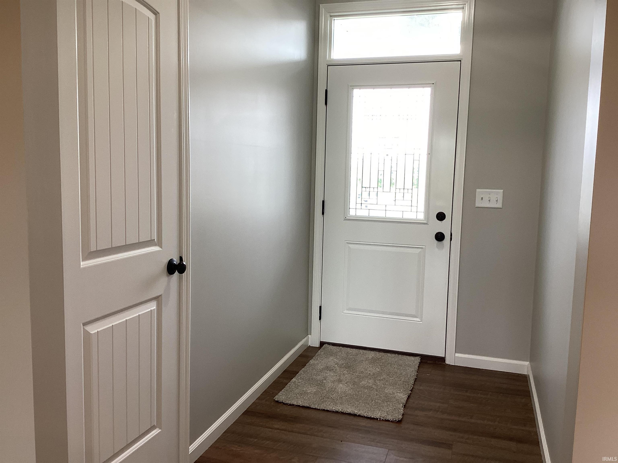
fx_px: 553
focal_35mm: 31
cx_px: 309
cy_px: 232
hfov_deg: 58.4
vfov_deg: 45.4
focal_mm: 3.3
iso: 64
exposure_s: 1/50
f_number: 2.4
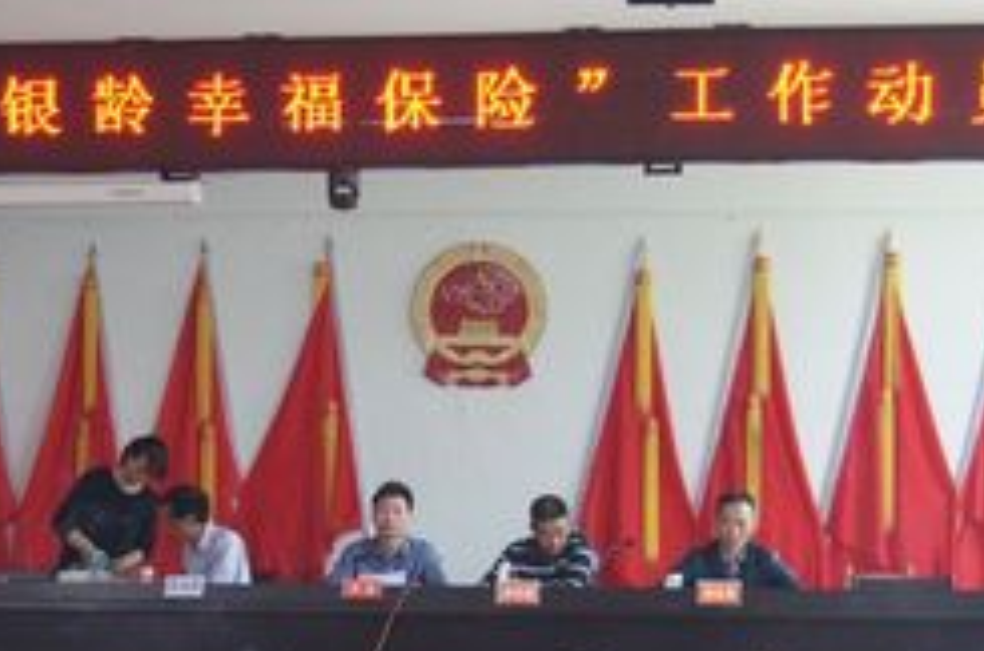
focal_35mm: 92
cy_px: 534
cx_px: 337
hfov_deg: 22.1
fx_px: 2508
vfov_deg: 14.7
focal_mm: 30
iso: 1000
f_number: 4.5
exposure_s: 1/160
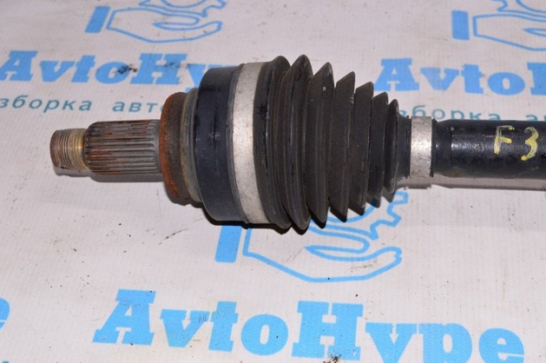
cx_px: 273
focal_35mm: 58
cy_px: 179
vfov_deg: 23.3
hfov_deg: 34.5
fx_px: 879
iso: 1600
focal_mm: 38
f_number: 8
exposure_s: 1/200
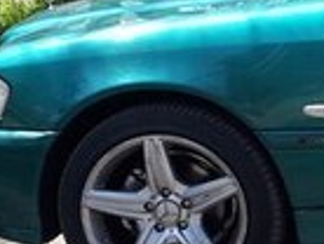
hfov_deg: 13.2
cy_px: 114
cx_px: 646
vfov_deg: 11.5
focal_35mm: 129
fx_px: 1210
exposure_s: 1/517
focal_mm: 3.6
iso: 40
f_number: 1.9
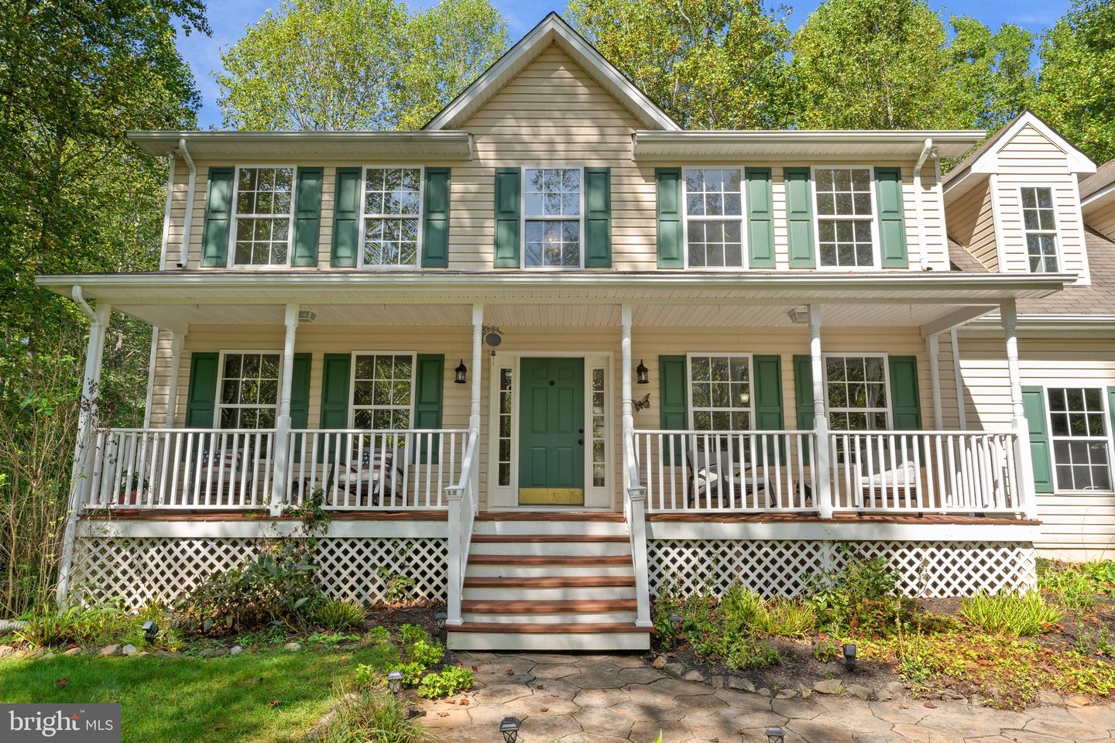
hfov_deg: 78.6
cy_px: 372
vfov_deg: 57.2
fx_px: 681
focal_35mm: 22
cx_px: 558
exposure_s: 1/100
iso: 250
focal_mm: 22
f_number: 13
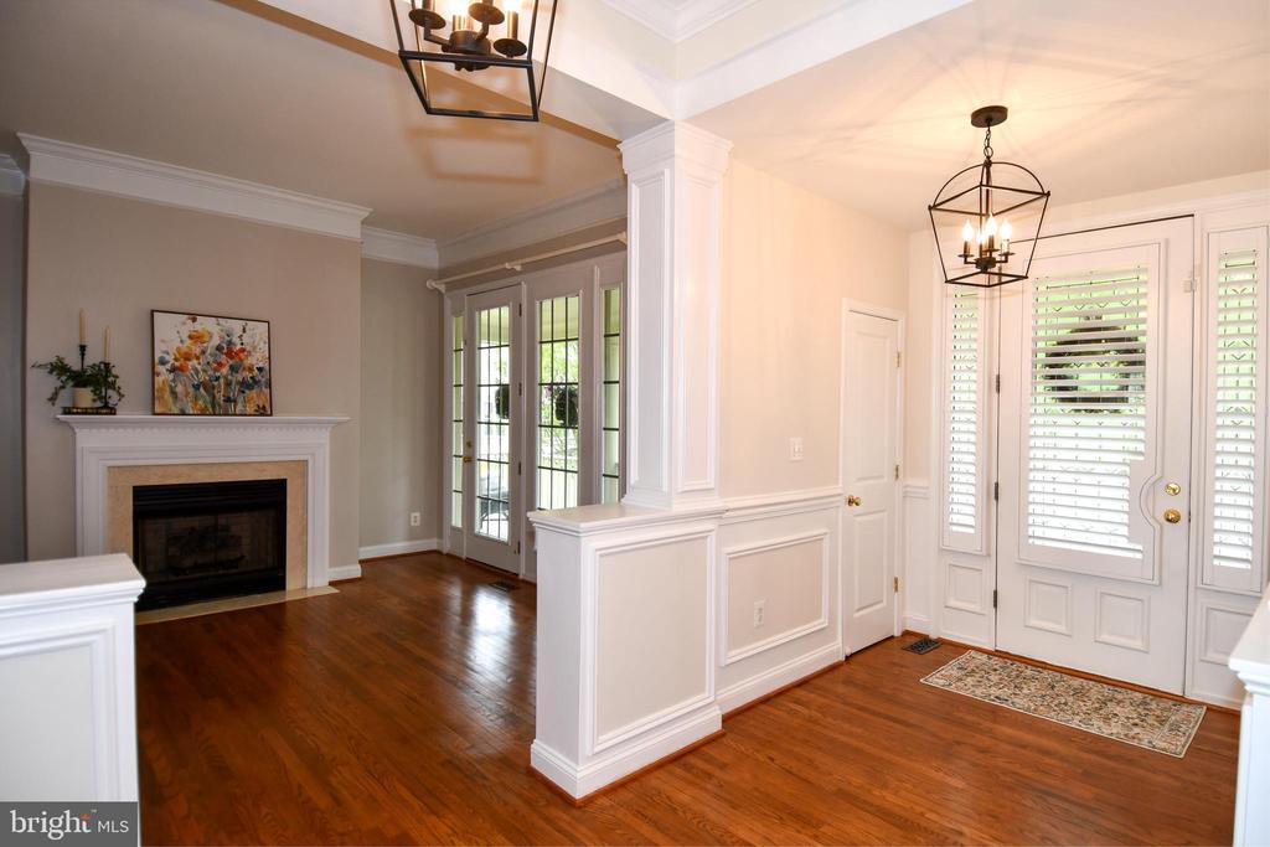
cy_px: 424
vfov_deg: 67.4
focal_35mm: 18
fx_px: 635
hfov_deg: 90.0
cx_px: 635
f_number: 4
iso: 320
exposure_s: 1/60
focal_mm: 12
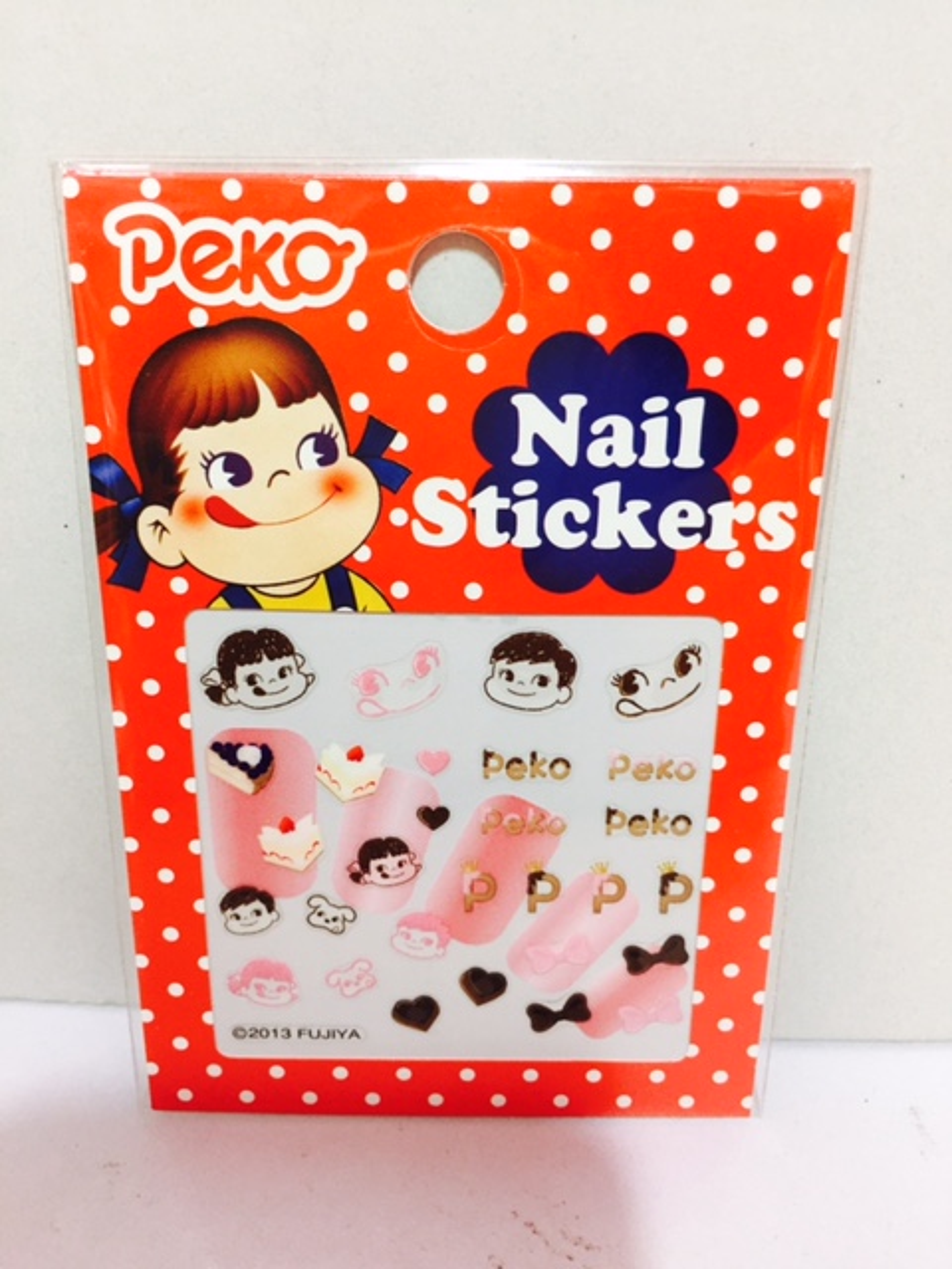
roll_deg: -0.9
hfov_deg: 48.2
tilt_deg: -29.8
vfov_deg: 61.7
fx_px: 1063
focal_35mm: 29
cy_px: 634
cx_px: 476
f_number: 2.2
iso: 160
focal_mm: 4.15
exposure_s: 1/33
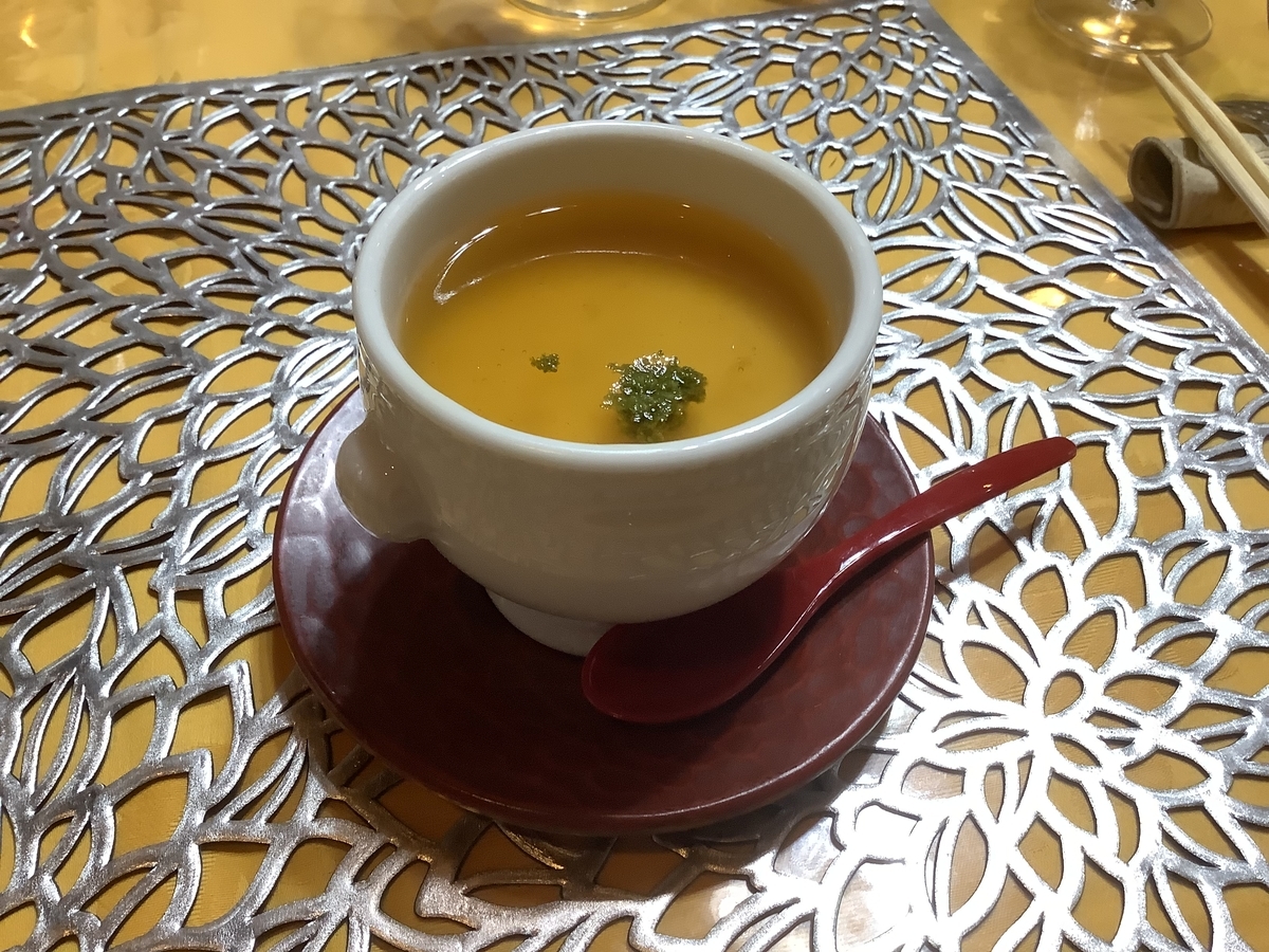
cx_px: 634
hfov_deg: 58.4
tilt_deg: -50.9
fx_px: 1136
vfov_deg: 45.4
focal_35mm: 31
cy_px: 476
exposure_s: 1/50
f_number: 2.4
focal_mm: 3.3
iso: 200
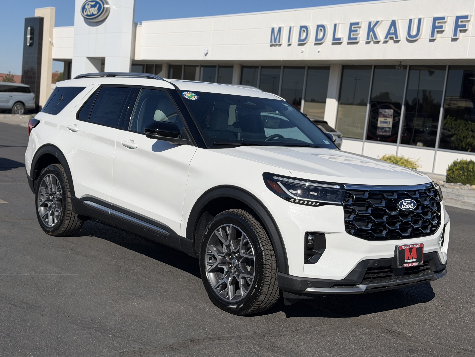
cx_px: 238
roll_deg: -4.8
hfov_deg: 39.7
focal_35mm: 48
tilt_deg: -7.5
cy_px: 178
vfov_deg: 30.3
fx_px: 659
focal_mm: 6.76
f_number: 1.78
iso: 80
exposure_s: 1/11364
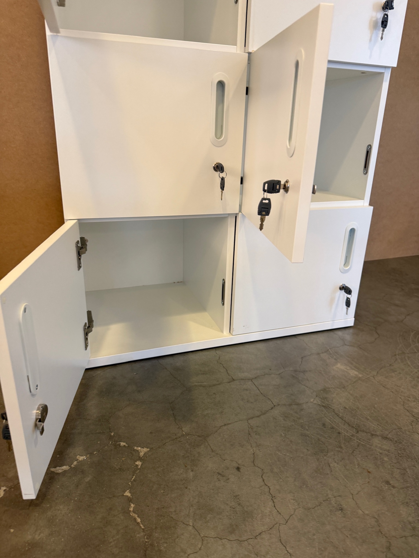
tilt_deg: -19.7
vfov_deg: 71.6
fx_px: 387
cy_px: 279
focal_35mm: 24
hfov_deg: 56.8
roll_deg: -2.5
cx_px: 210
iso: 160
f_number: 1.78
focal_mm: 6.76
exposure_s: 1/50
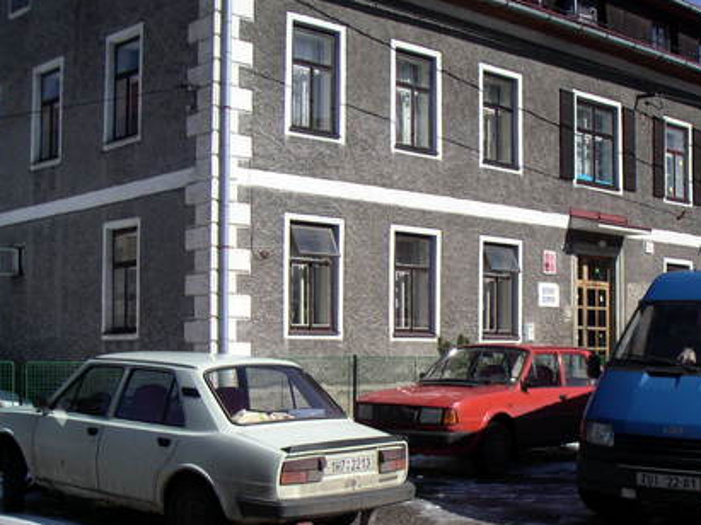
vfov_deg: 26.9
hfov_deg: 35.2
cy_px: 339
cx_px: 471
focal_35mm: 54
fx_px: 1093
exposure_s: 1/190
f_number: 6.6
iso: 50
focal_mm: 5.7
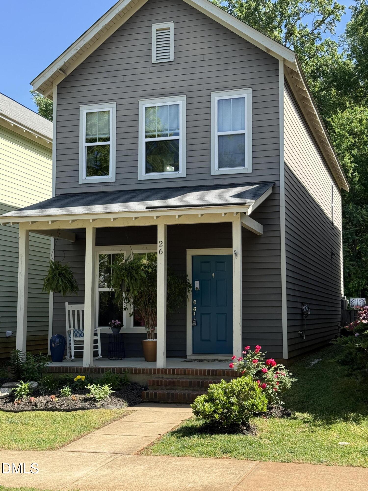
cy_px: 246
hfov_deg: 30.3
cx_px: 184
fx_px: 680
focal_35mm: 48
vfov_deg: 39.7
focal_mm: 6.76
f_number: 1.78
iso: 80
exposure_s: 1/1377
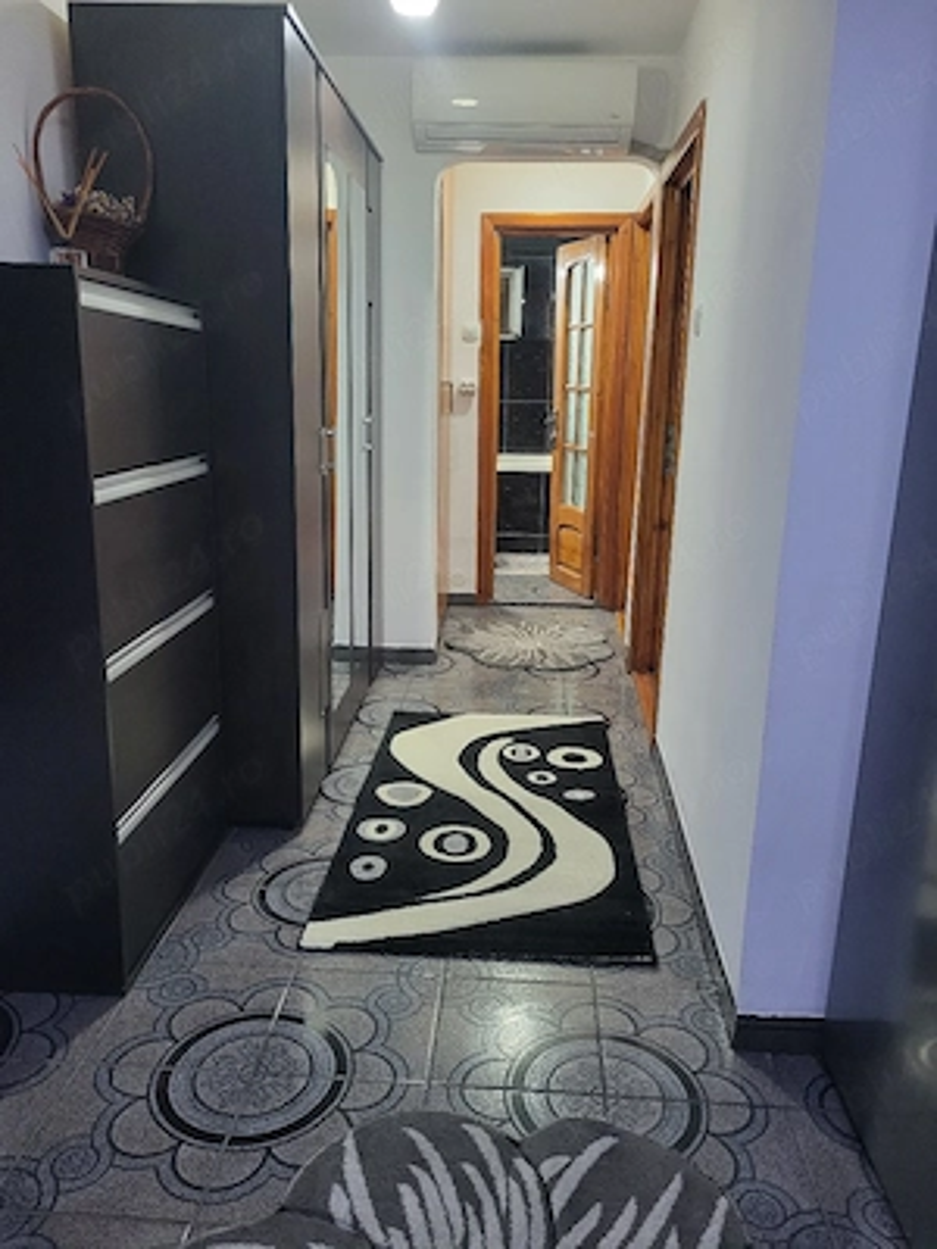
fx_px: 938
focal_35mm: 26
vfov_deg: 67.3
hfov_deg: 53.1
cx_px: 468
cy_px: 624
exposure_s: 1/50
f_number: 1.8
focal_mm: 5.4
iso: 500
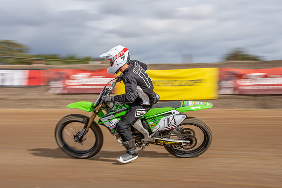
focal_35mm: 57
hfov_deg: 35.1
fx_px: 446
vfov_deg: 23.8
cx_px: 141
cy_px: 94
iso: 100
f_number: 13
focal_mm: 35
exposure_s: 1/100
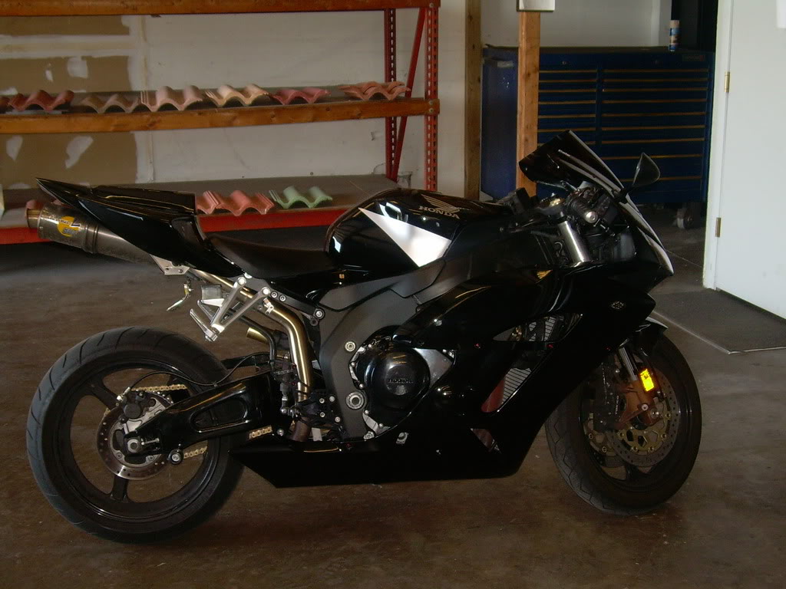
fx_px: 1135
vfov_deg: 29.1
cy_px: 294
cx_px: 393
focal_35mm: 50
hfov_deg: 38.2
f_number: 3.1
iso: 141
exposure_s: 1/60
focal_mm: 8.3
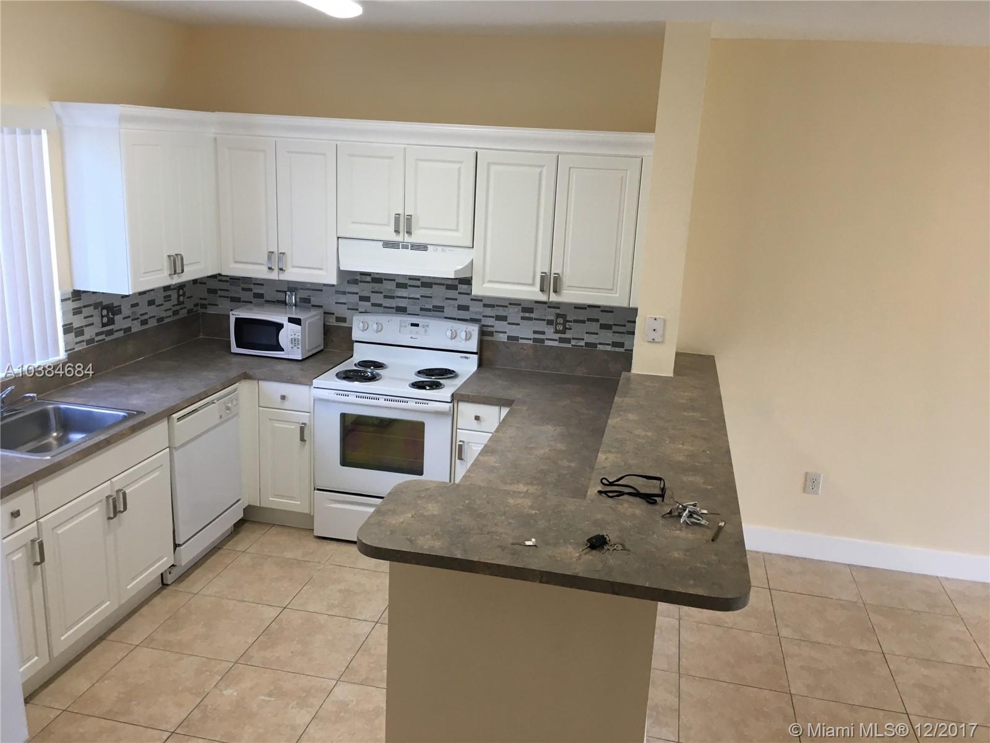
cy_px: 372
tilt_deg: -15.5
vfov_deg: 48.2
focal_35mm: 29
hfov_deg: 61.7
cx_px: 495
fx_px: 829
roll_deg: -2.0
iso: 32
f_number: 2.2
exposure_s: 1/30
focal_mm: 4.15
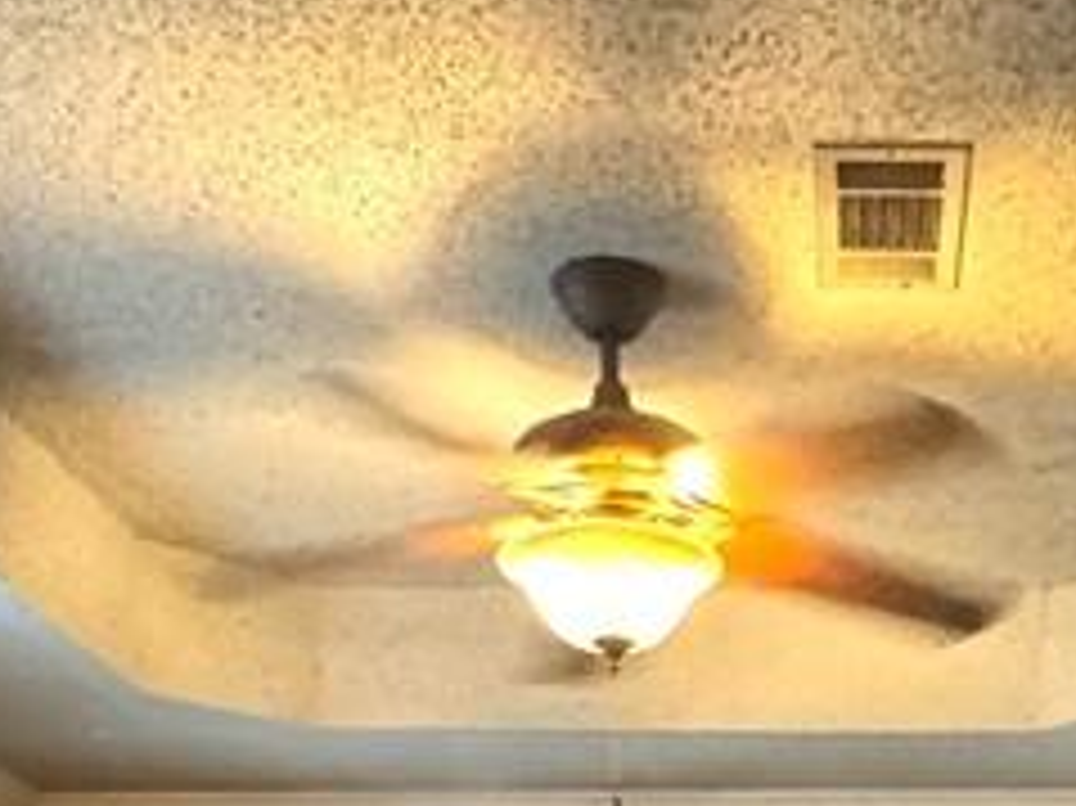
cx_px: 837
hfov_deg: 31.5
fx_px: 1864
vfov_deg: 18.9
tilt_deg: -6.5
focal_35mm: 60
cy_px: 1441
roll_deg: +0.5
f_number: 2.2
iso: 1250
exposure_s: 1/60
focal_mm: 2.22
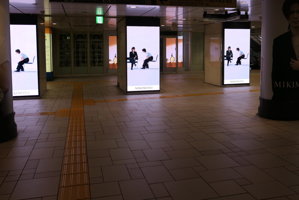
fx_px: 274
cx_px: 151
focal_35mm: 33
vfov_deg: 39.6
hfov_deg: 57.2
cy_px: 69
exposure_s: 1/125
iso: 125
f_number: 2.2
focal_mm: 8.8
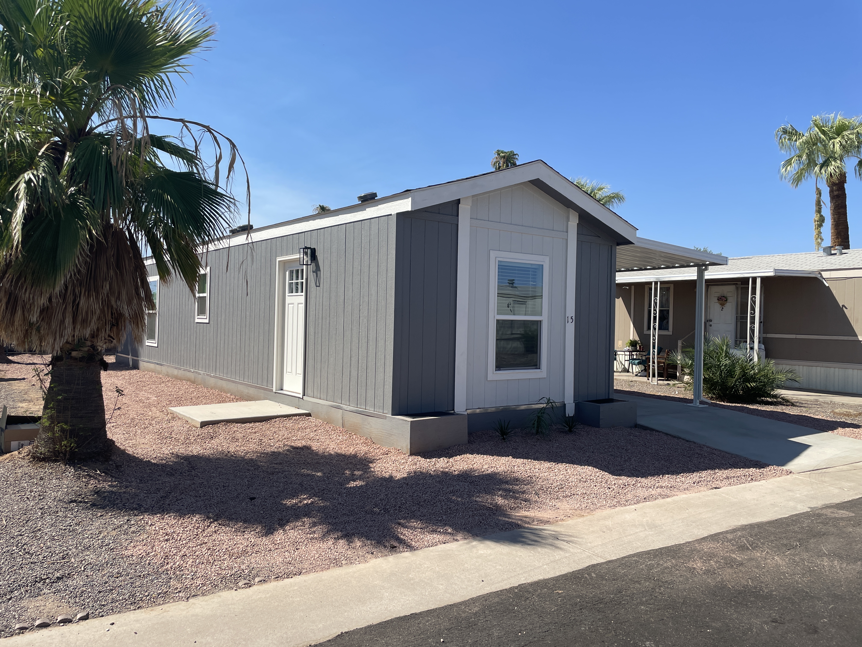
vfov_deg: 53.1
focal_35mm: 26
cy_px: 324
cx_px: 431
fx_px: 647
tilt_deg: +1.5
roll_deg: -0.7
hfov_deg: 67.3
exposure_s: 1/4000
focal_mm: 4.2
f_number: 1.6
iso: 32
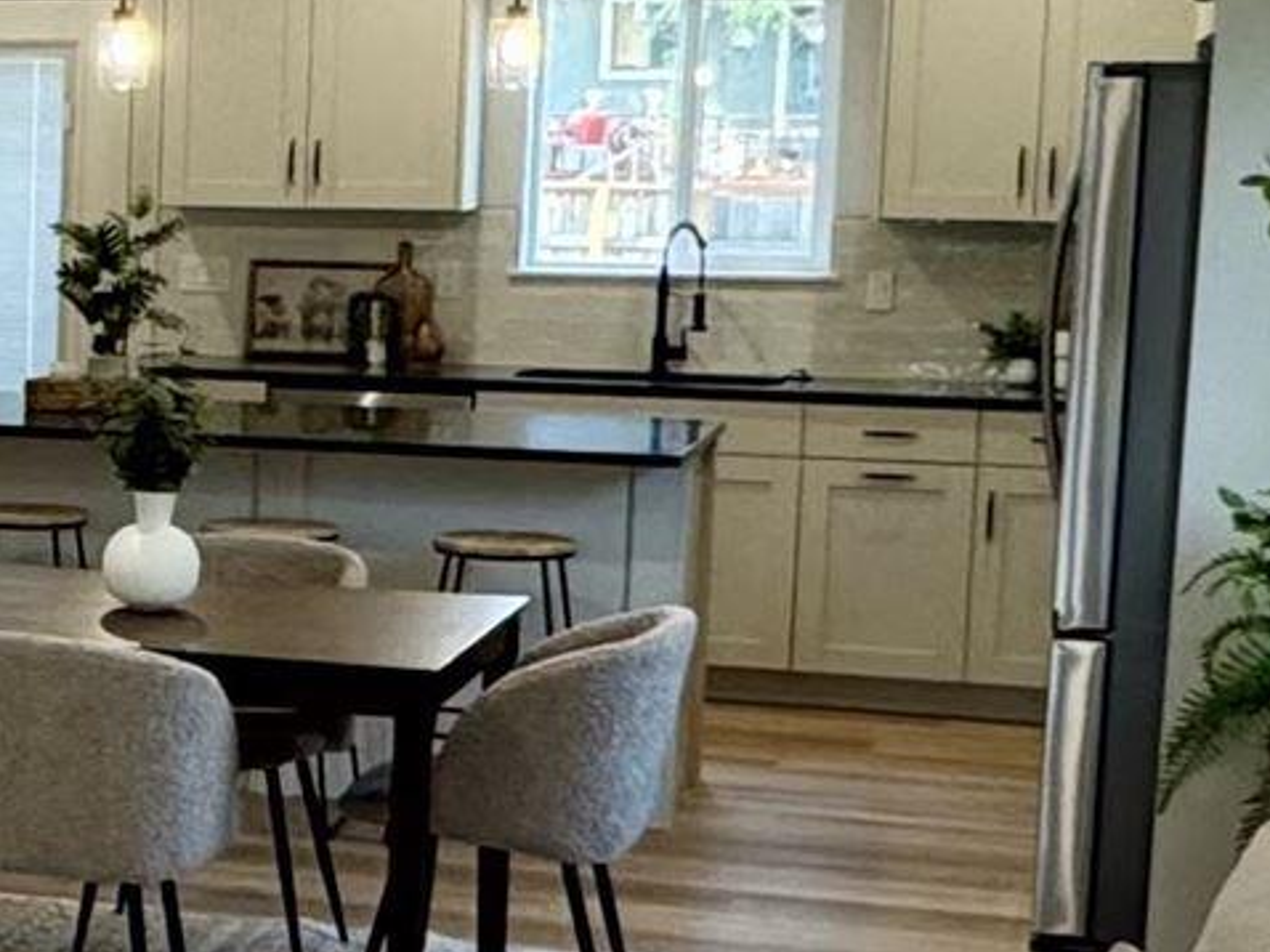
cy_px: 572
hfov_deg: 19.8
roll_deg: -0.4
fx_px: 3300
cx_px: -430
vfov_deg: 16.4
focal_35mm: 90
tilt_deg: -8.2
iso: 320
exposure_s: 1/120
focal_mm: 2.22
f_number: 2.2
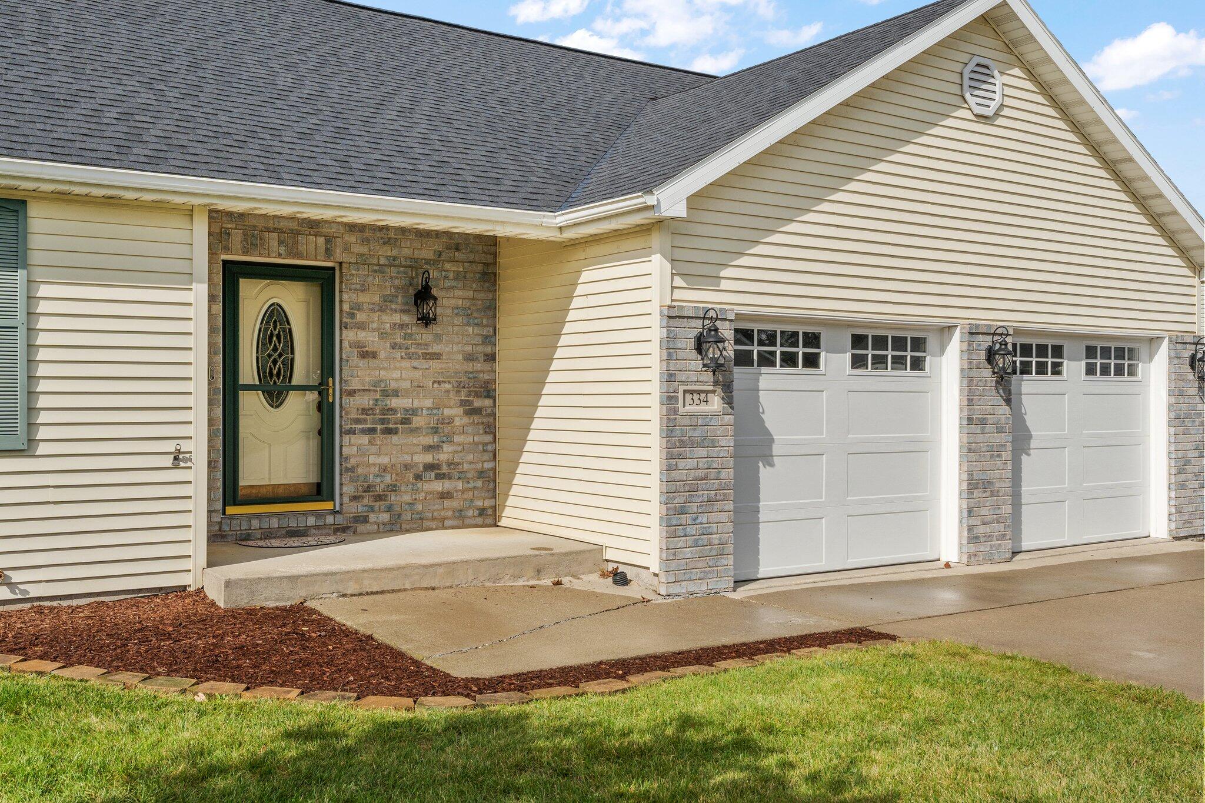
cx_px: 602
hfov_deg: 53.1
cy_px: 402
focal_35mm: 36
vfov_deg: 36.9
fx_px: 1205
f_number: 9
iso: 320
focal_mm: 24
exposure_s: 1/640
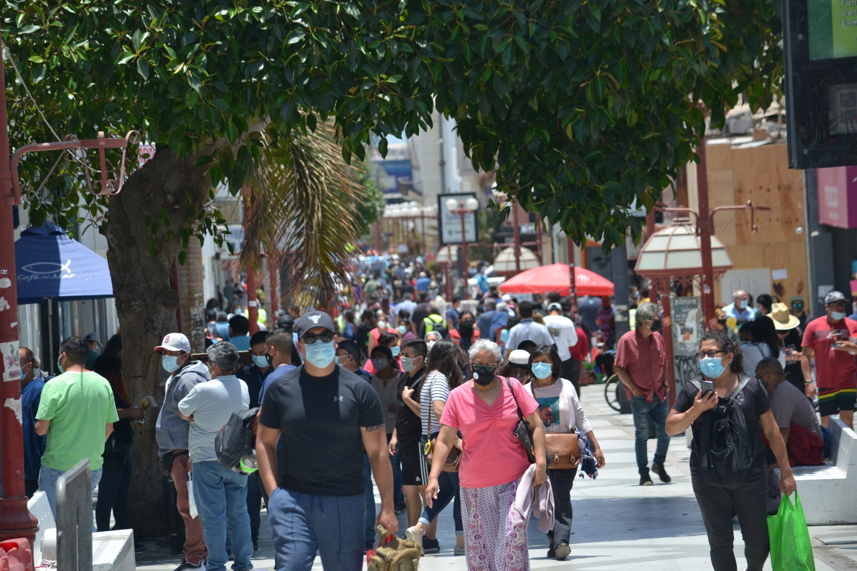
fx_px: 4285
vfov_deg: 7.6
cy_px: 286
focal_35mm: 180
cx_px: 428
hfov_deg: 11.4
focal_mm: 120
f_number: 4.8
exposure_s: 1/400
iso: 100
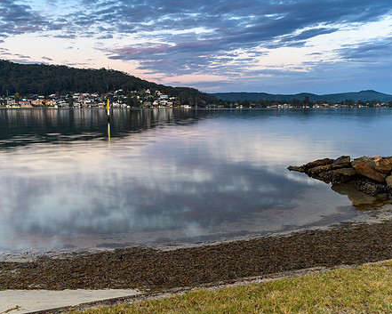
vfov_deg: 48.5
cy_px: 162
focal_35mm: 30
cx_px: 169
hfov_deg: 58.5
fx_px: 348
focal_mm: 16
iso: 50
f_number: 8
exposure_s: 1.6
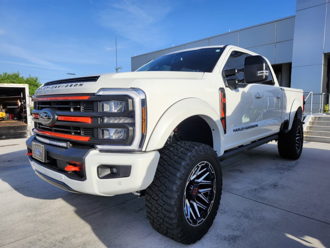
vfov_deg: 58.9
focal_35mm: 23
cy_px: 124
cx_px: 165
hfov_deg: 73.9
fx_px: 219
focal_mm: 5.54
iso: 25
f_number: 1.8
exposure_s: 1/1839
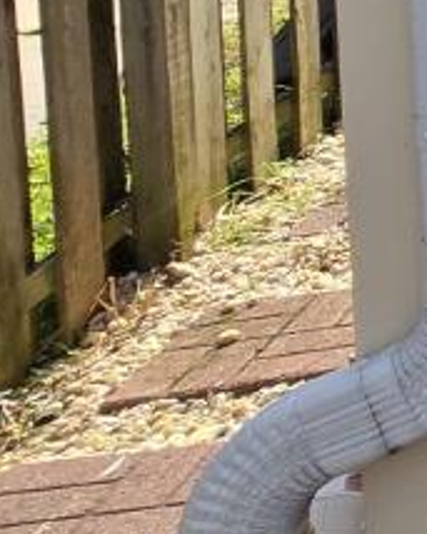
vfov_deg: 18.4
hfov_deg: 9.0
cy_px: -331
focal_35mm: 89
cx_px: 1578
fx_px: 1407
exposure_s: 1/1238
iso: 50
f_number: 2.2
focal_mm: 2.2
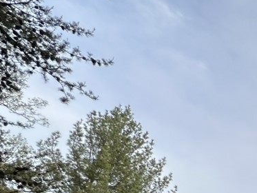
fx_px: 401
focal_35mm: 54
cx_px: 489
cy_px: 354
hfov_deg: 20.6
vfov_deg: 19.5
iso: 40
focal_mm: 2.22
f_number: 2.2
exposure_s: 1/179
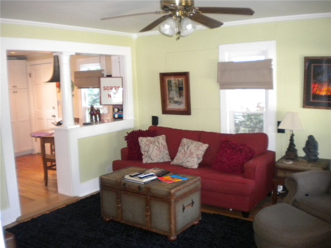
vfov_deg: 40.7
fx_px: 335
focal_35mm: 35
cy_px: 124
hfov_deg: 52.6
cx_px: 166
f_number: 3.1
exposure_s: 1/30
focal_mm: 6.3
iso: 400
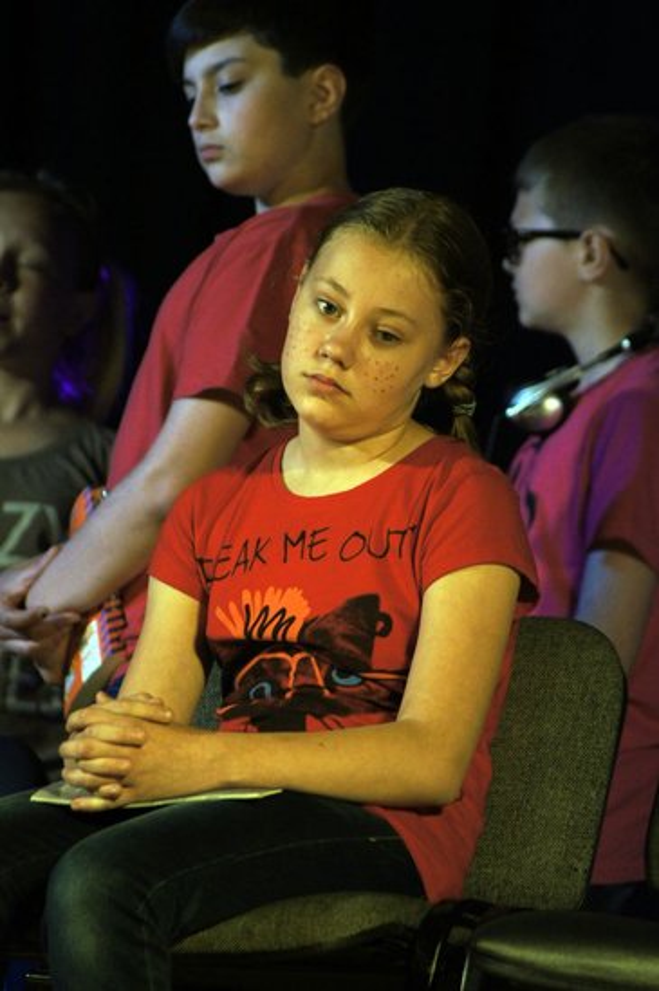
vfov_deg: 4.9
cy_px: 496
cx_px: 330
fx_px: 11553
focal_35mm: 420
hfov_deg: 3.3
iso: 1600
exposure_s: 1/100
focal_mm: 280
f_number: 5.6
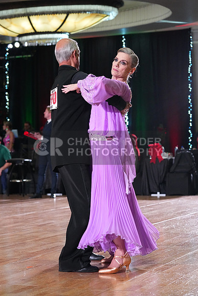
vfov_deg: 22.9
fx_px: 734
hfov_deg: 15.4
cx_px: 99
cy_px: 148
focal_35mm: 89
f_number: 4.5
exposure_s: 1/400
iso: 6400
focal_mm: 89
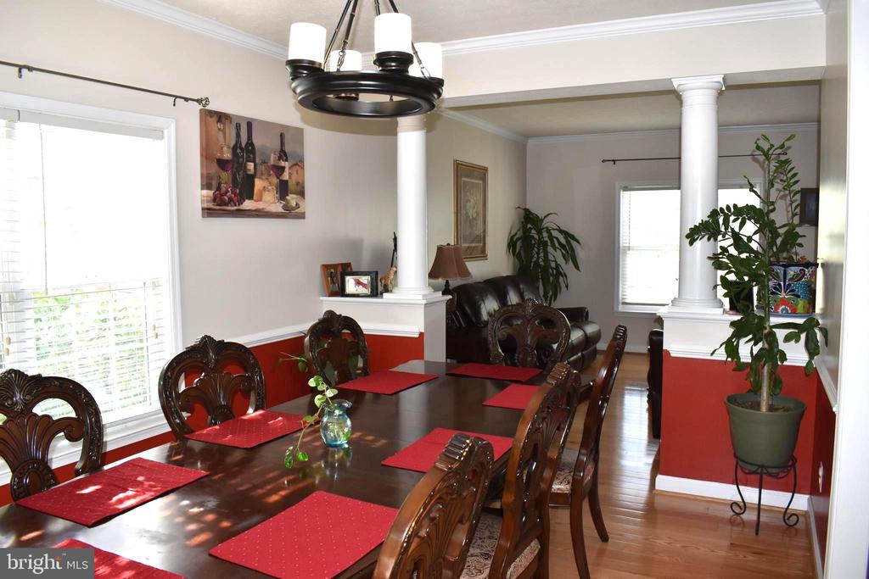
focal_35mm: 27
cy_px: 290
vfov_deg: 47.9
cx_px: 434
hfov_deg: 67.4
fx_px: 652
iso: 640
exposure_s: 1/125
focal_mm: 18
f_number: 5.6
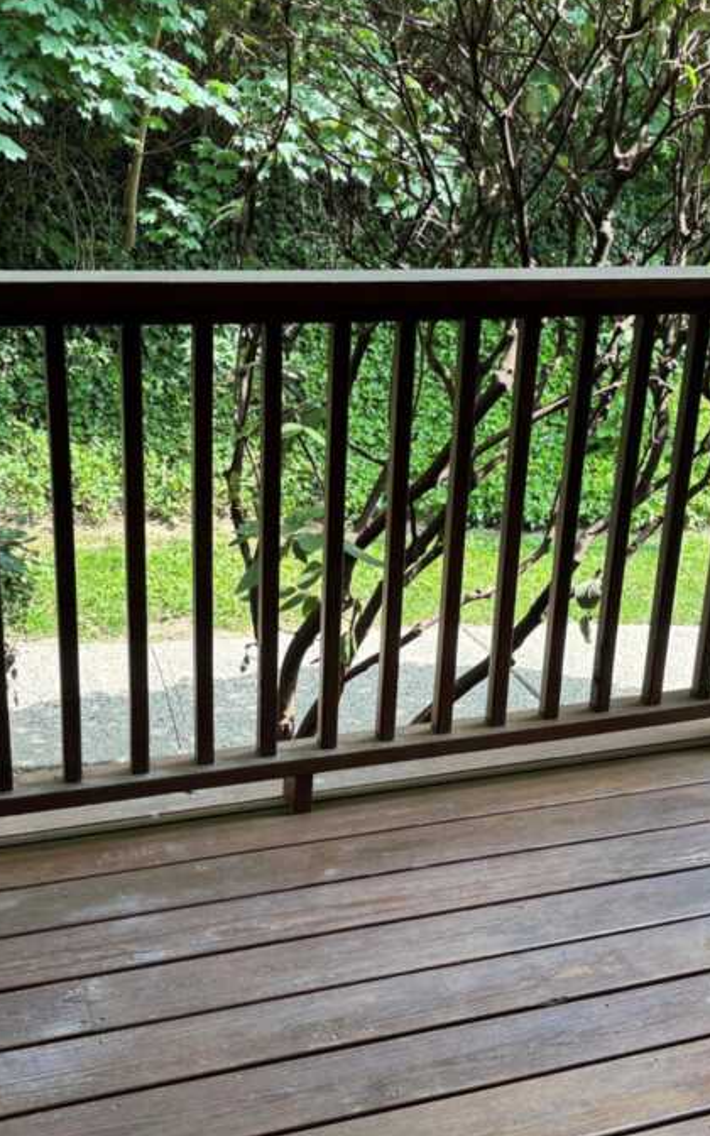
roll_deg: -2.2
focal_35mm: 42
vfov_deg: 47.2
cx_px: 352
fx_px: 1300
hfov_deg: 30.5
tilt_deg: -21.3
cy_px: 598
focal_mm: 5.96
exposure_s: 1/188
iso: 40
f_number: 1.6
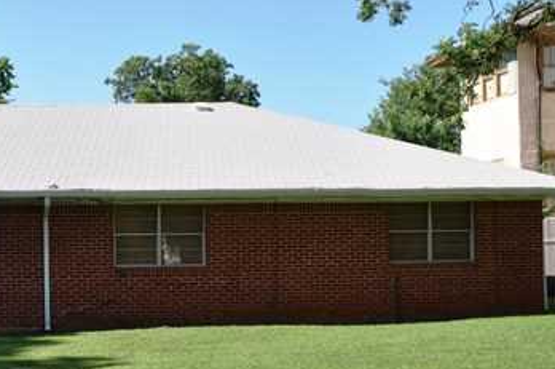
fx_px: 954
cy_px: 242
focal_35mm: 62
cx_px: 83
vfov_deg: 21.8
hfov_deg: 31.3
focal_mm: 18
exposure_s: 1/320
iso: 200
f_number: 9
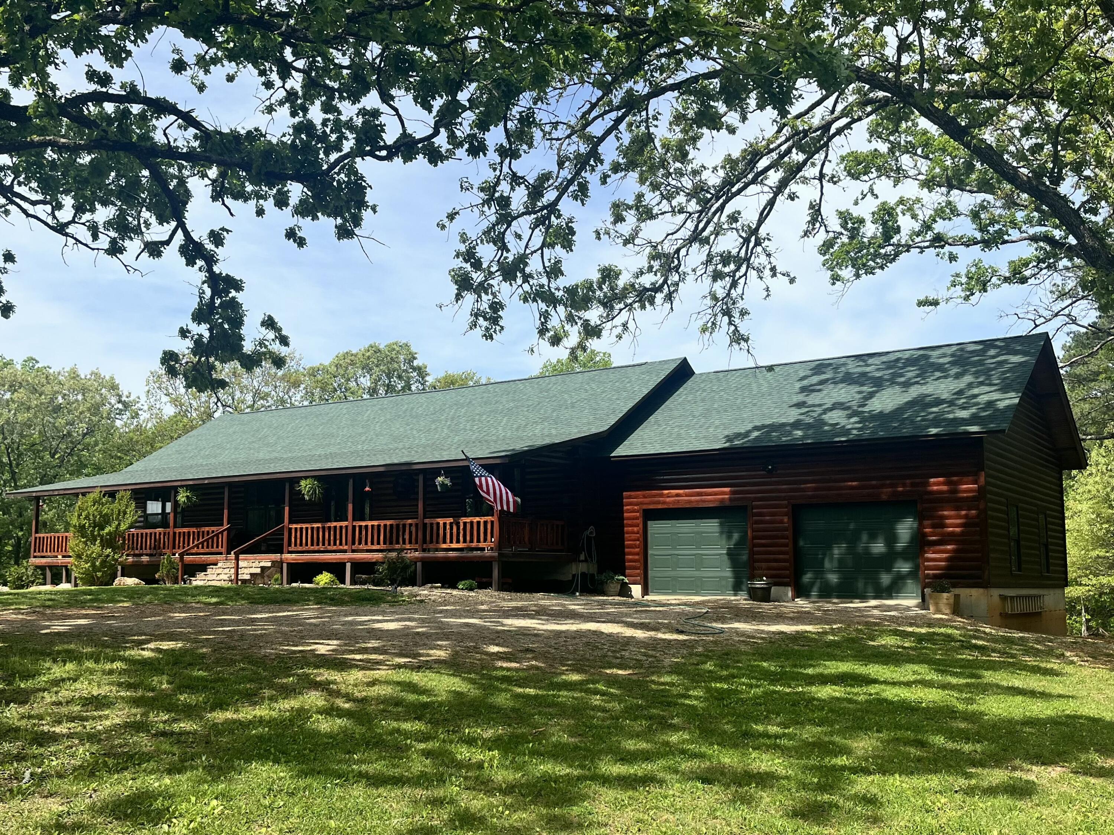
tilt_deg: +6.3
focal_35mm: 26
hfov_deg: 67.3
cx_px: 557
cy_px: 418
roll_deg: +0.0
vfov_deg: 53.1
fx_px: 837
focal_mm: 5.1
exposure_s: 1/2755
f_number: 1.6
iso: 50
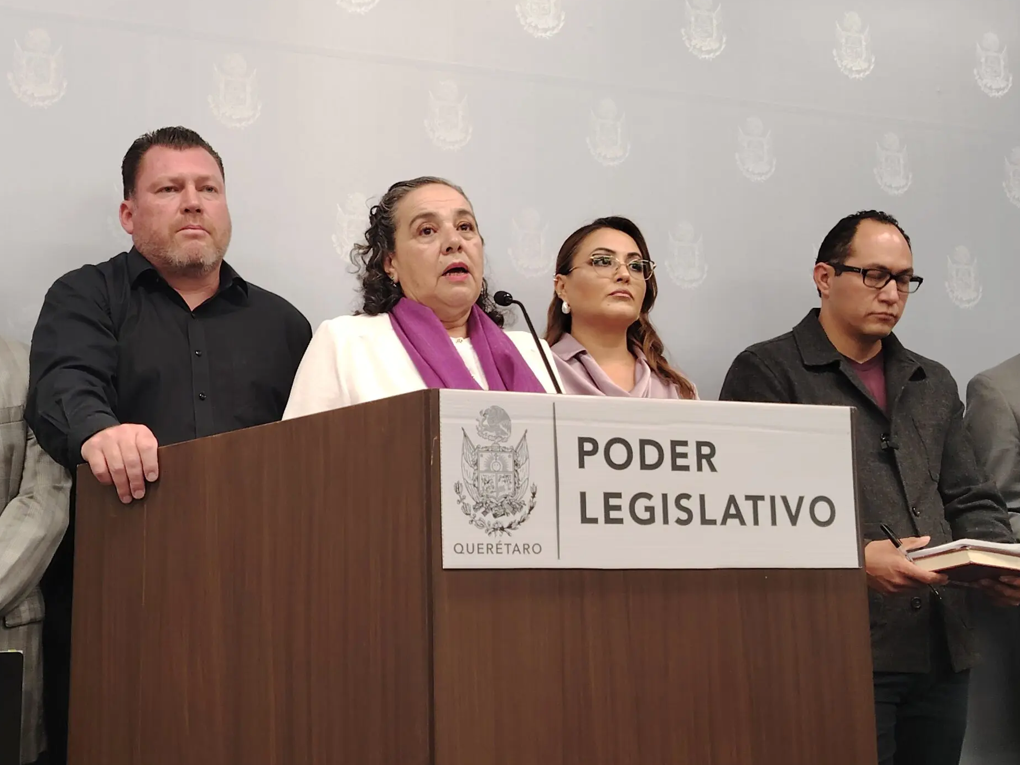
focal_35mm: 50
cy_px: 364
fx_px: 1473
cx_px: 411
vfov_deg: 29.1
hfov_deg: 38.0
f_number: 1.75
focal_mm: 5.25
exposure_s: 1/40
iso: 738
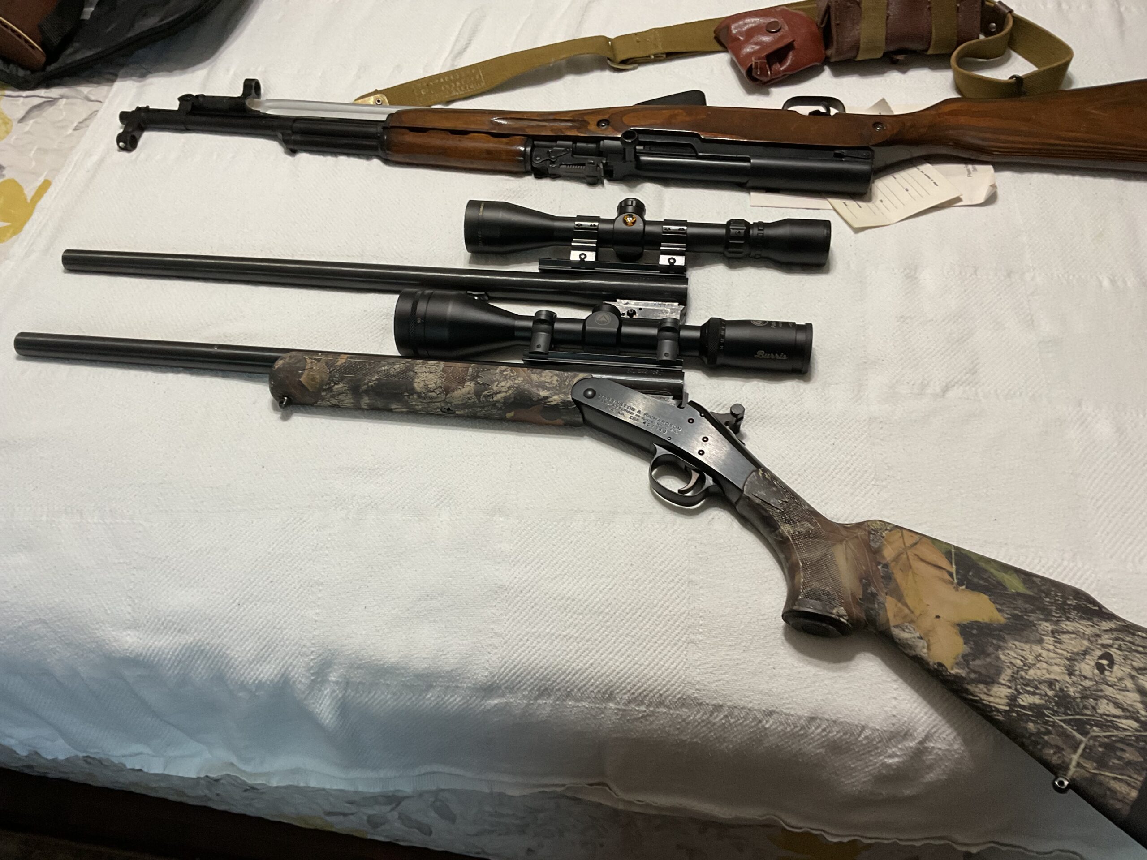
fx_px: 961
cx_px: 574
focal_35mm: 29
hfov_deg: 61.7
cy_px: 430
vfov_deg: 48.2
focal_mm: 3
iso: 80
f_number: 1.8
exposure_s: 1/60
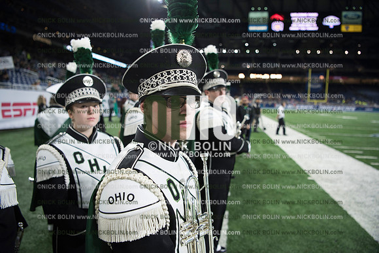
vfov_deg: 53.2
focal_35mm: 24
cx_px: 190
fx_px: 253
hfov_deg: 73.7
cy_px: 126
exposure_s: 1/800
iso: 1250
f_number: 2.8
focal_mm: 24
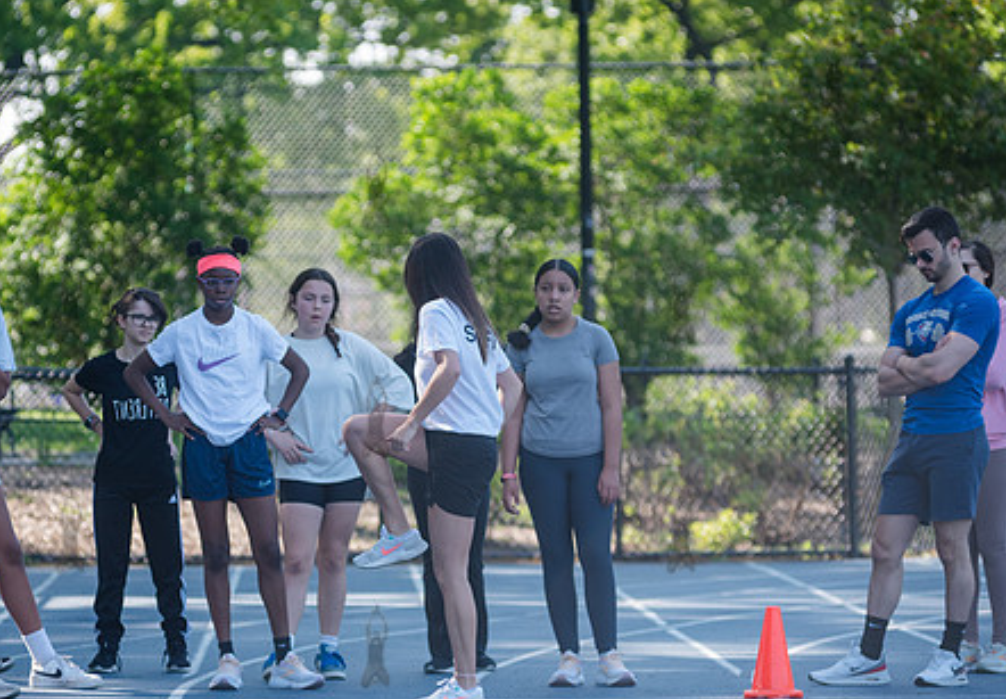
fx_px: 7586
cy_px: 413
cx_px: 419
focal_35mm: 268
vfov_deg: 5.3
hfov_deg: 7.6
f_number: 4
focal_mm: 185
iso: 400
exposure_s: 1/640
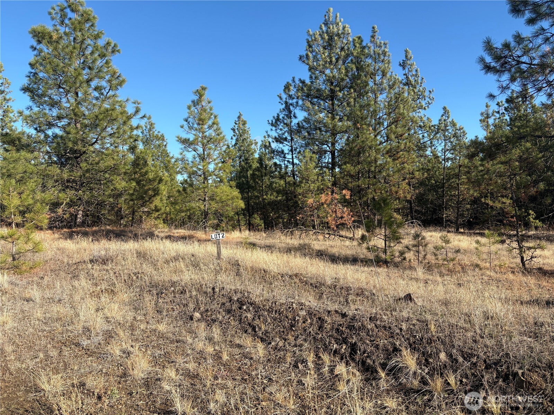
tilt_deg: +0.1
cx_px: 277
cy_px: 208
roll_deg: +1.1
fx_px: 416
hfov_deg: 67.3
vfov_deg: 53.1
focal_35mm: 26
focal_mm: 5.96
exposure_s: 1/1953
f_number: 1.6
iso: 50
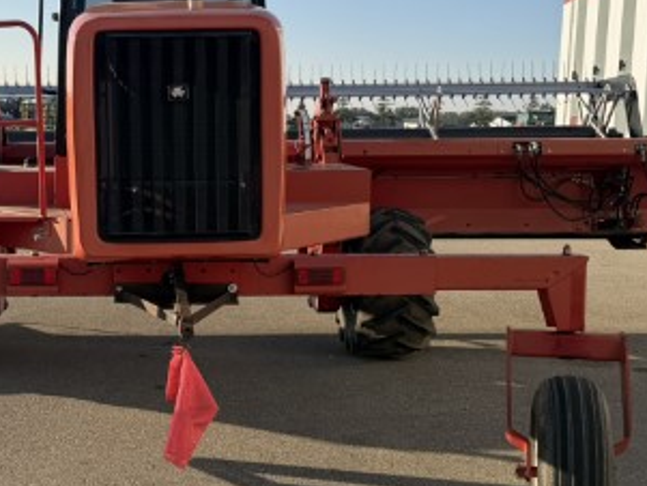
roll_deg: -0.9
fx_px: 954
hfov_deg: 36.5
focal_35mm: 51
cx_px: 157
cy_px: 224
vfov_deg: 28.6
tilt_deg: -7.0
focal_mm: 6.76
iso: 80
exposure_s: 1/3953
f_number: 1.78
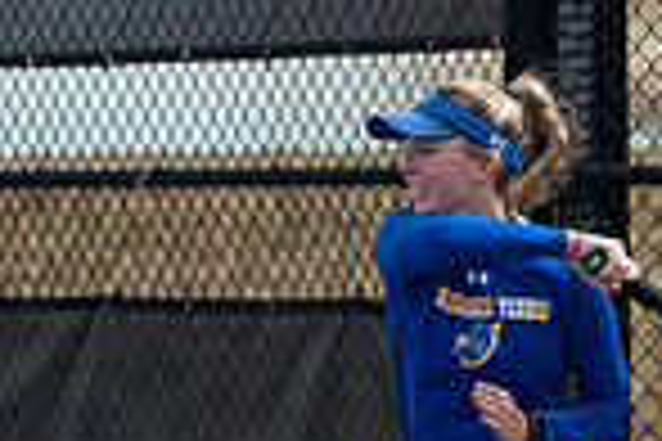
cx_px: 464
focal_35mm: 1248
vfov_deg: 1.1
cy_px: 437
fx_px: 22948
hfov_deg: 1.7
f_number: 5.6
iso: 640
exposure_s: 1/2500
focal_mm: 300
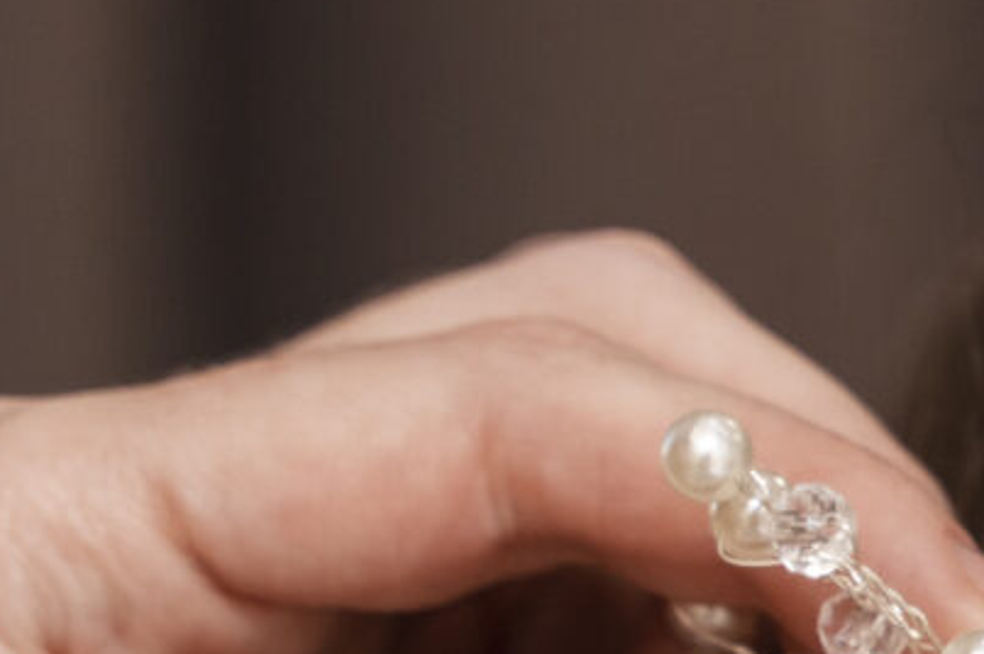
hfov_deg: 4.9
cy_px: 894
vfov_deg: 3.4
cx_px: 2608
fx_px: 11115
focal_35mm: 407
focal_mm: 64
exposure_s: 1/160
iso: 320
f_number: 2.8
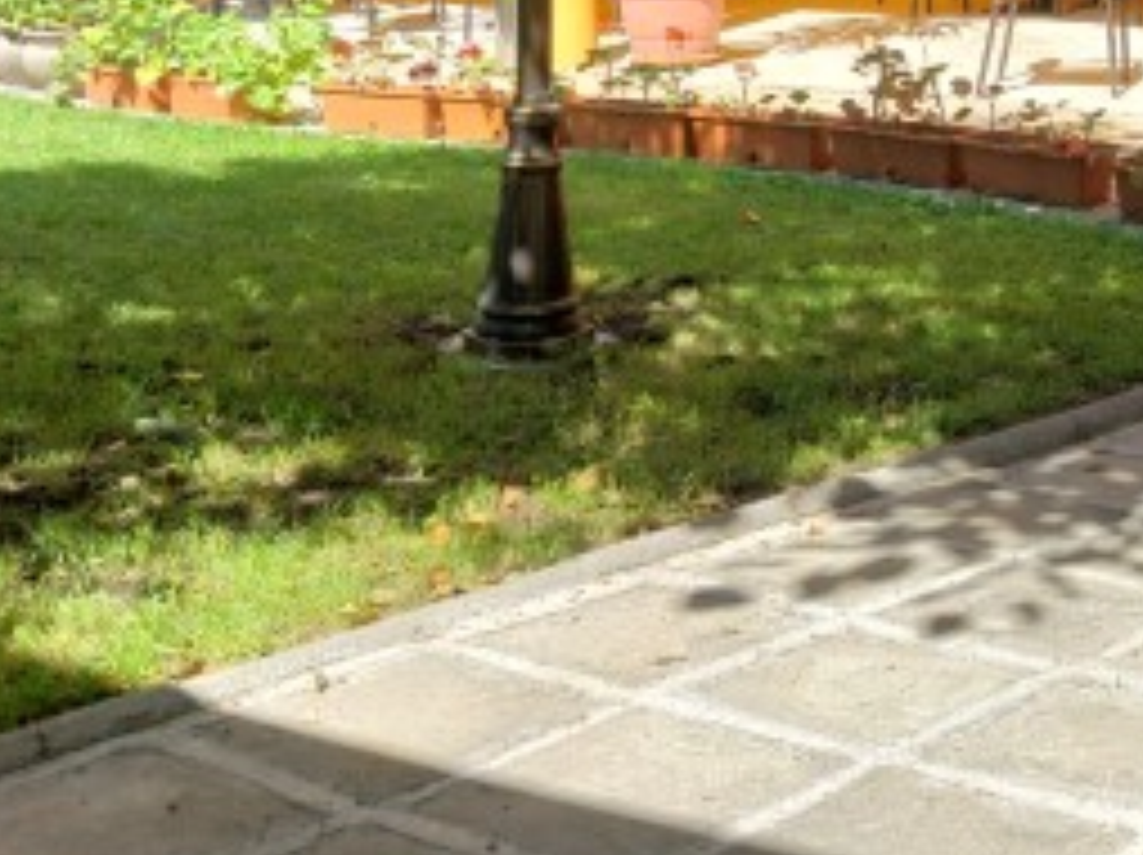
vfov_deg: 22.1
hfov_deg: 28.1
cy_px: -58
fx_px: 2078
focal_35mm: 63
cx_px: 1242
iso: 25
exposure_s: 1/399
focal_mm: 5.23
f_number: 1.8
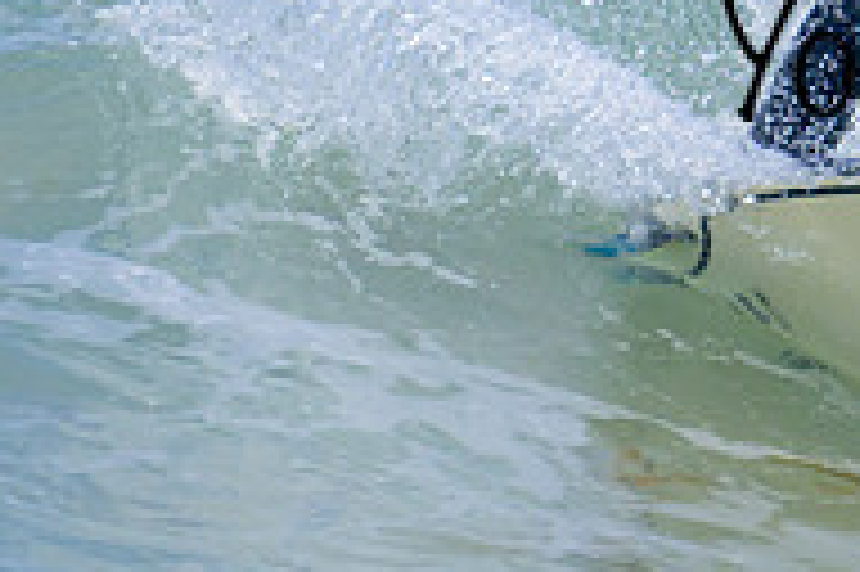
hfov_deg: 0.8
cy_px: -255
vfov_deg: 0.5
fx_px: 62223
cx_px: 1054
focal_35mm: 2607
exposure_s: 1/2000
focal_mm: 630
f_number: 11
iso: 560
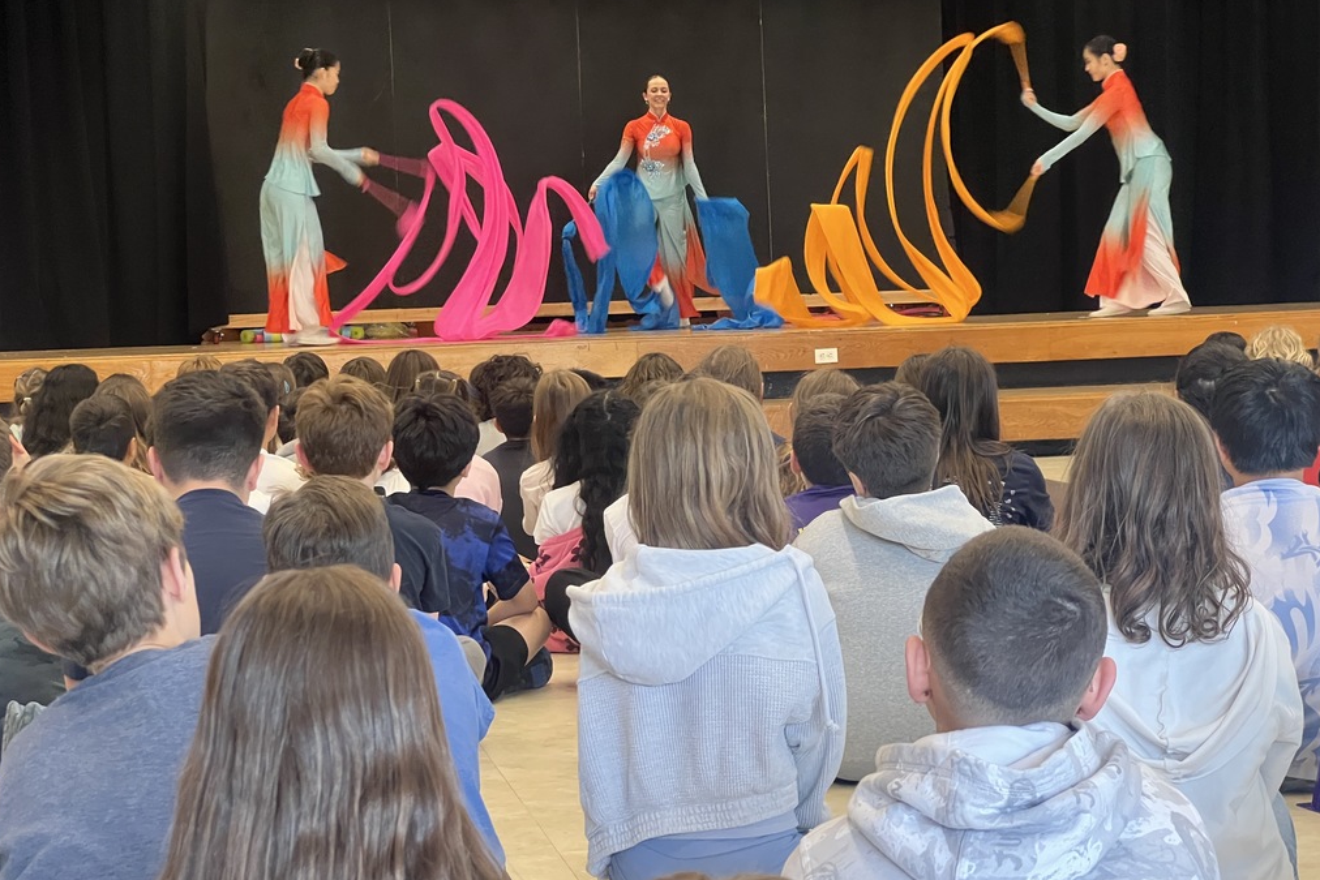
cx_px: 653
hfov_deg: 25.1
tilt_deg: -2.1
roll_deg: +2.4
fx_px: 2970
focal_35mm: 81
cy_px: 424
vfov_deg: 16.9
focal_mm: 9
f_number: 2.8
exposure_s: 1/60
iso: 500
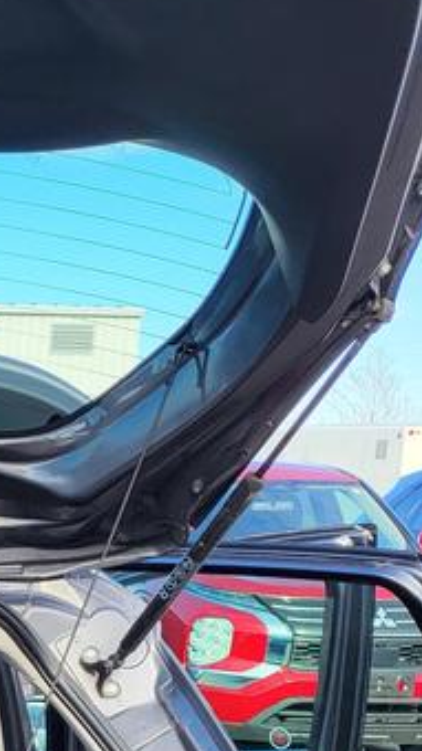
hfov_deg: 13.4
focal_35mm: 80
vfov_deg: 23.9
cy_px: 921
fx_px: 1593
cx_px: -367
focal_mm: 5.4
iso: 40
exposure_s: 1/384
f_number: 1.8
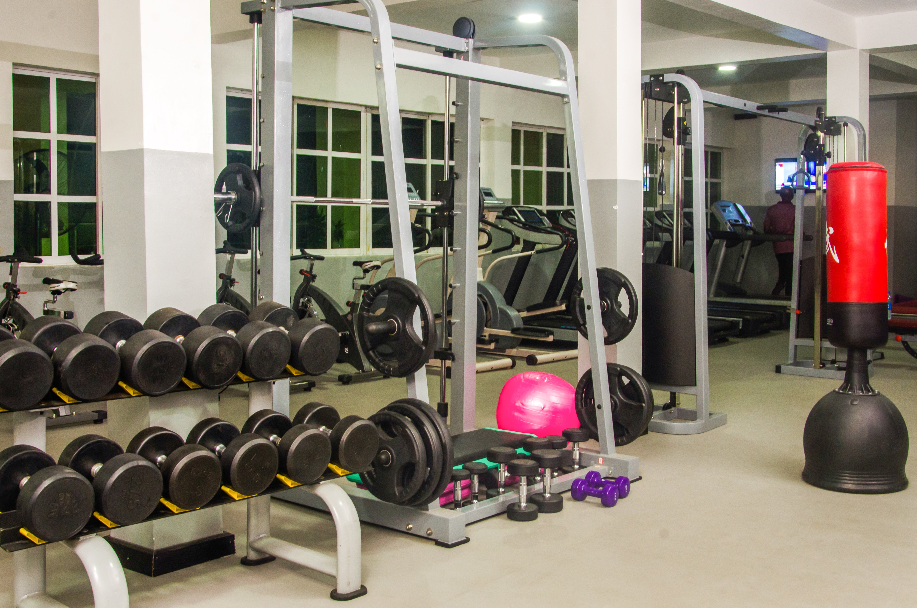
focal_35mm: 38
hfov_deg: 51.4
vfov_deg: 35.3
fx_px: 953
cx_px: 458
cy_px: 304
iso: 640
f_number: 10
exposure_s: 1/2.5
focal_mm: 25
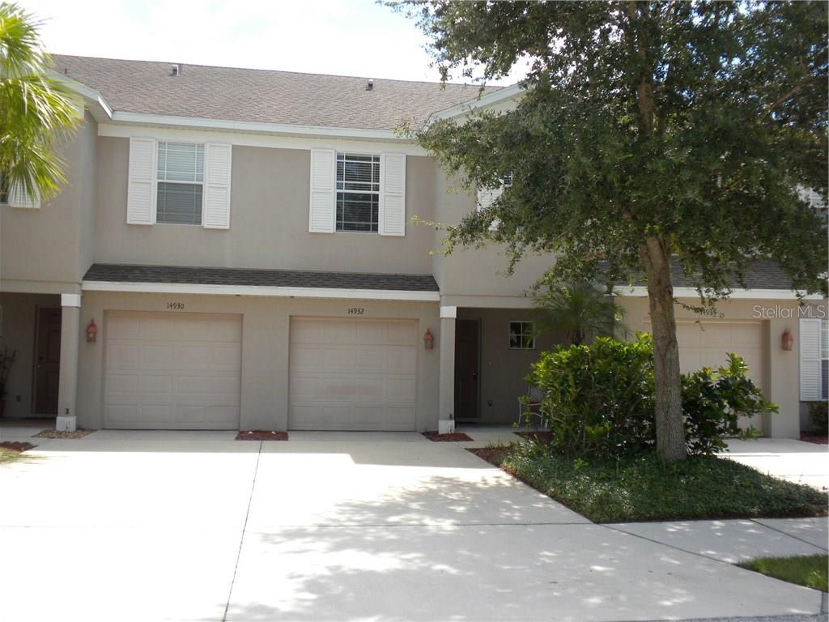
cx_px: 414
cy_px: 311
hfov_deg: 50.1
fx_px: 886
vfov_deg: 38.7
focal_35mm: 37
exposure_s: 1/612
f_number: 3.5
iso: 90
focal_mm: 6.6
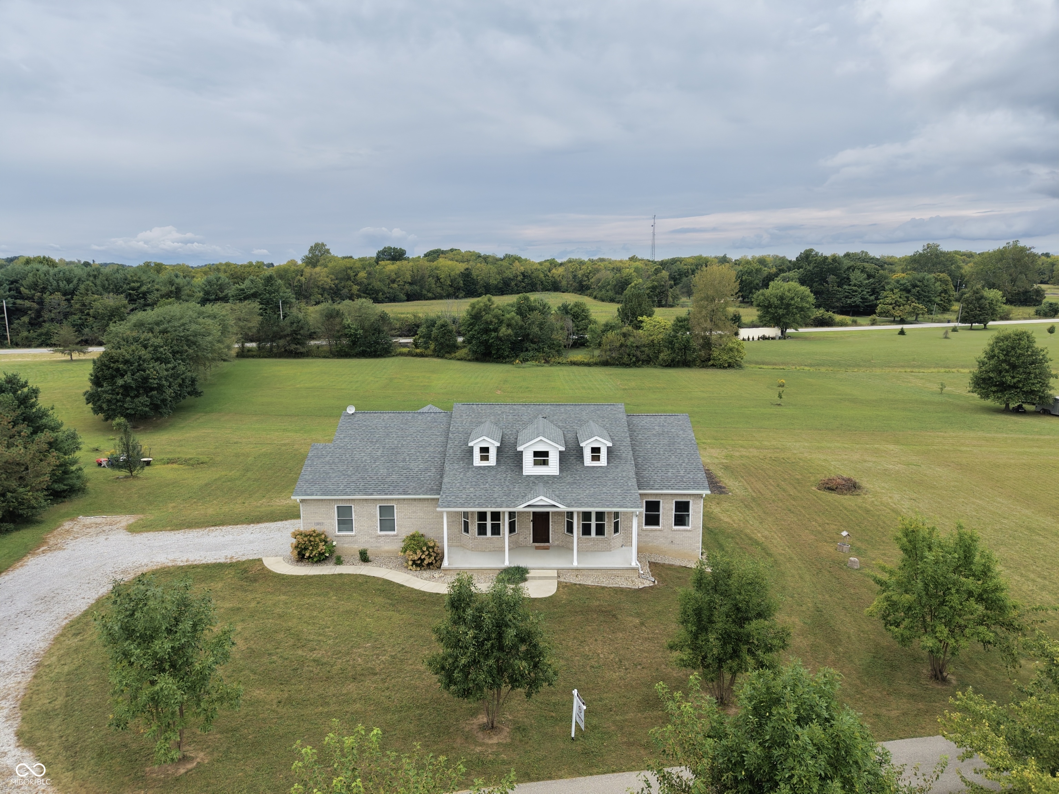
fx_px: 734
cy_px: 397
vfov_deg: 56.8
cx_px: 530
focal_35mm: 24
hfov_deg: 71.6
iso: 230
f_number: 1.8
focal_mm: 8.67
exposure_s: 1/3000
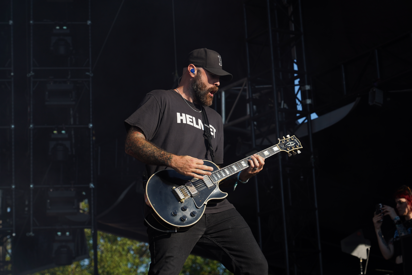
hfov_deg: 19.5
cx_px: 206
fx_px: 1202
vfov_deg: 13.0
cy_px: 138
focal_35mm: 105
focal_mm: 105
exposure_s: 1/400
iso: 100
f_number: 6.3
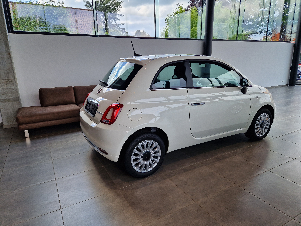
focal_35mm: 23
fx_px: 200
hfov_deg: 73.9
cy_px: 113
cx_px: 150
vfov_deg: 58.9
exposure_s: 1/341
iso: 50
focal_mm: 5.4
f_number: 1.8
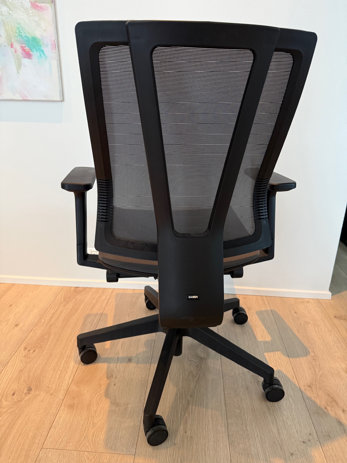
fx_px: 321
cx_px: 174
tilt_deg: -19.8
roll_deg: -2.4
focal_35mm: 24
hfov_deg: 56.8
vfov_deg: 71.6
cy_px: 232
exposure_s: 1/50
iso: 400
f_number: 1.78
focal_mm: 6.76
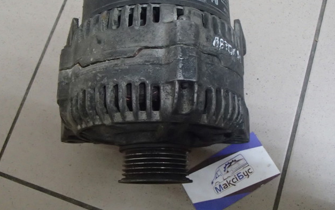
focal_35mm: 40
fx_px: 365
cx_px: 165
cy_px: 88
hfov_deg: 49.3
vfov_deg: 31.9
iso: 1600
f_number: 4.7
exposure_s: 1/20
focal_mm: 6.64
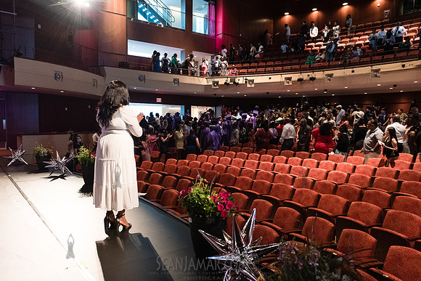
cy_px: 139
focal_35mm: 27
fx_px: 315
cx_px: 196
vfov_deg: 48.1
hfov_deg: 67.5
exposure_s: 1/250
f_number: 3.5
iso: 4000
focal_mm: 24
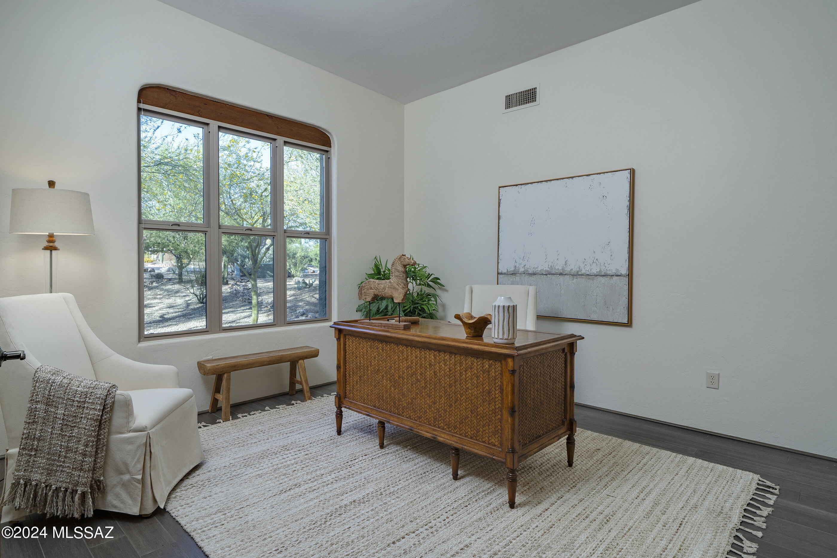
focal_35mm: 18
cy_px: 279
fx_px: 418
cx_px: 418
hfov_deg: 90.0
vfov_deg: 67.4
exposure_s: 1/20
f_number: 9
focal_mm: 18
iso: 200
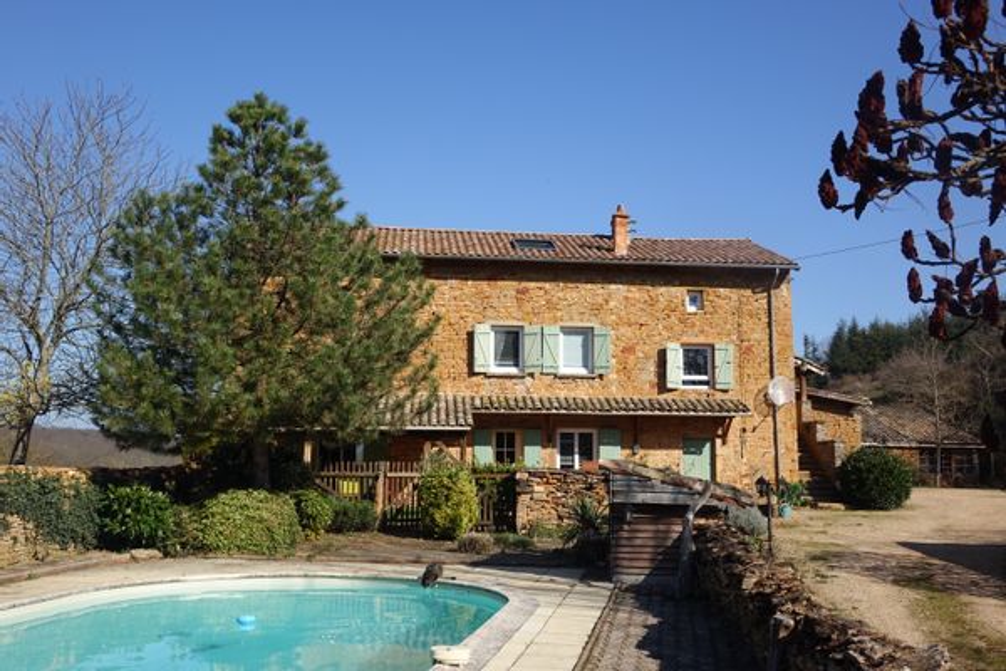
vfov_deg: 37.9
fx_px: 978
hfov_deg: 54.4
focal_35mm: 35
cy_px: 336
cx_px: 503
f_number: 4.5
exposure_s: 1/800
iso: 125
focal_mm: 12.83
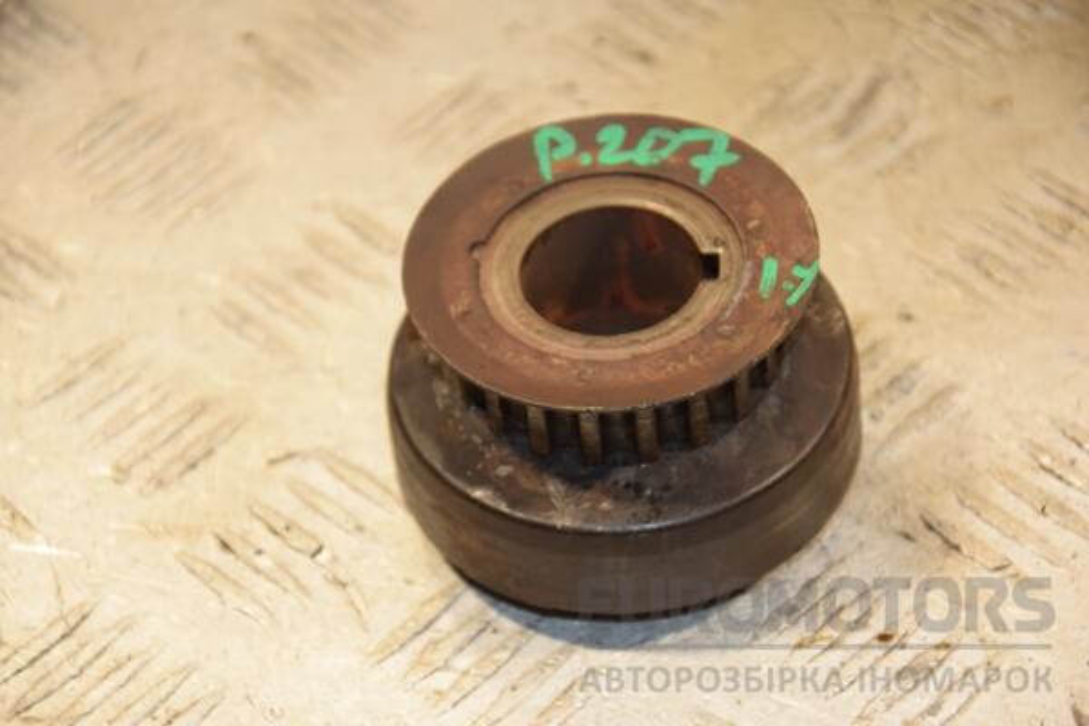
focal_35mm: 147
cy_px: 363
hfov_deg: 14.0
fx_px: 4446
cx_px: 544
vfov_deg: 9.3
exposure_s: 1/200
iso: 800
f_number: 5.6
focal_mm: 98
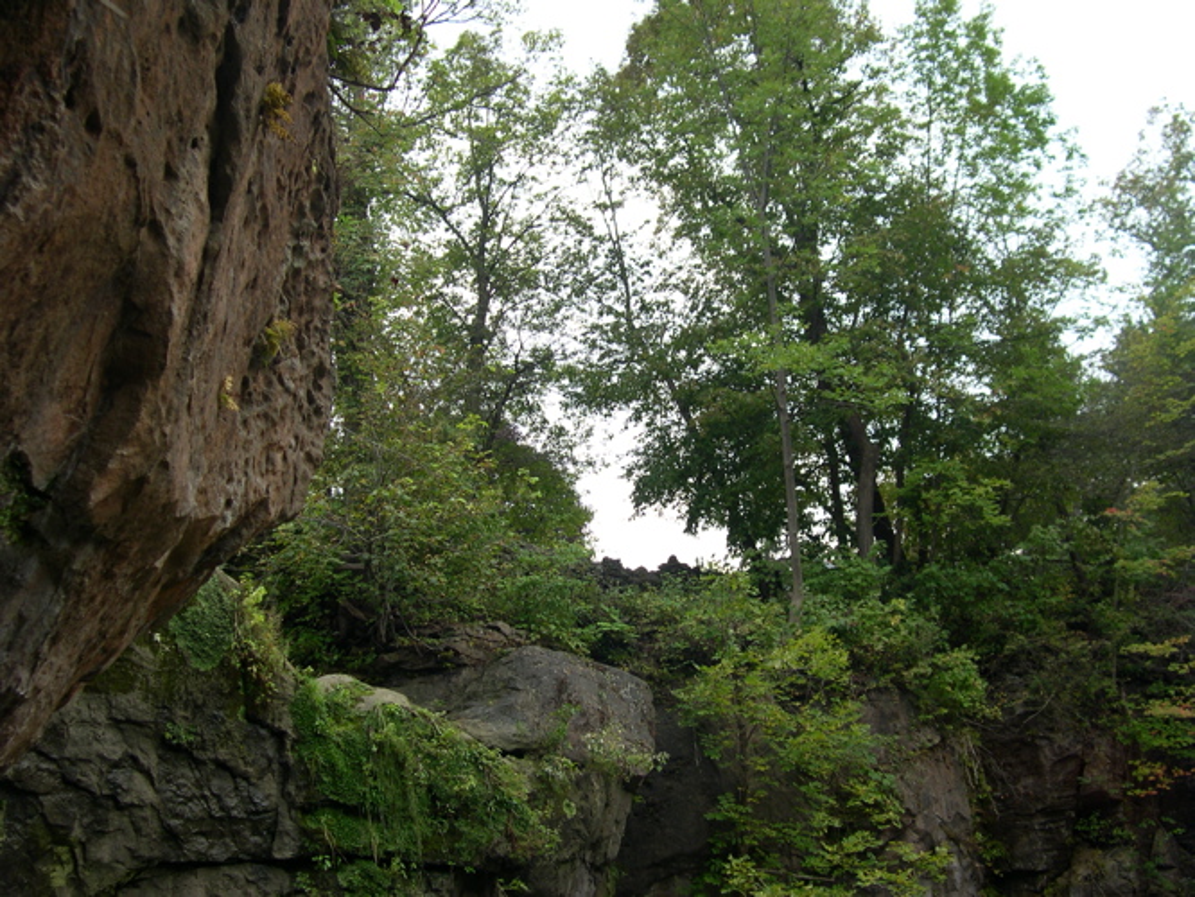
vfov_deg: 37.7
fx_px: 1312
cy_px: 448
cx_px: 598
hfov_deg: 49.0
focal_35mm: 38
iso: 100
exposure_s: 1/204
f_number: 2.8
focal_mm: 8
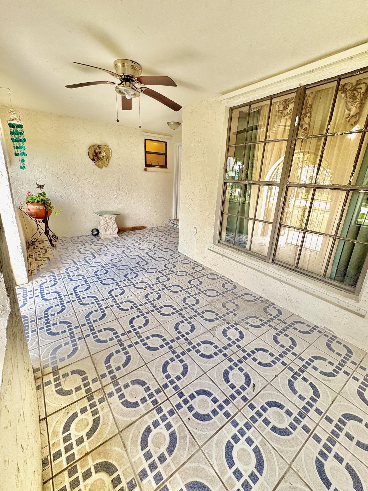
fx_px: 213
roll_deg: -2.6
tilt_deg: -18.4
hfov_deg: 81.7
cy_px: 248
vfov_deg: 98.2
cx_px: 186
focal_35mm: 15
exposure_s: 1/120
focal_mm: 2.22
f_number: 2.2
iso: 50
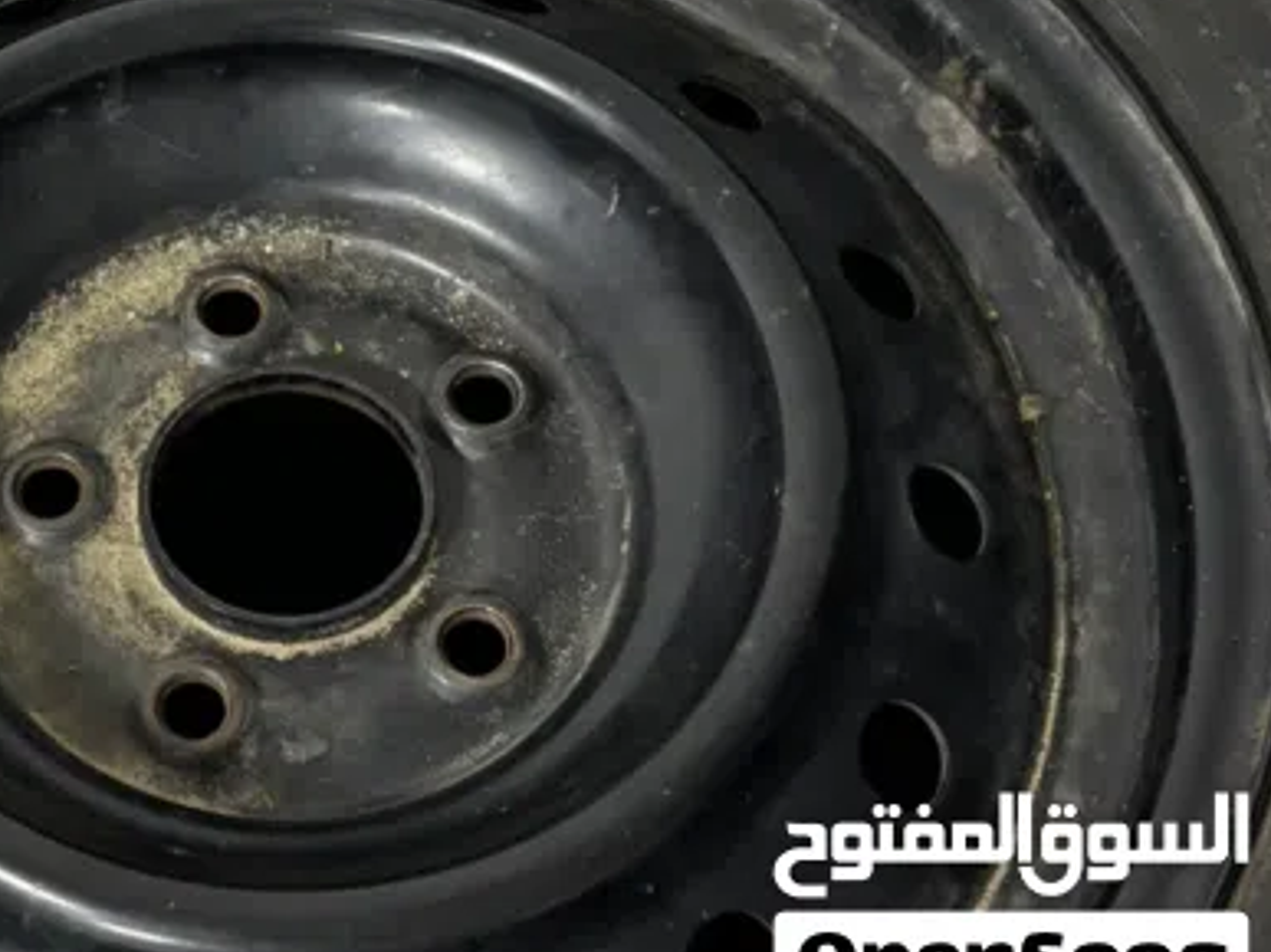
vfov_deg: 33.3
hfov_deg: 42.2
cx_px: 279
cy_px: 318
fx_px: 1578
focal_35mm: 43
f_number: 1.6
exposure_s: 1/50
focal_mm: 5.96
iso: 500
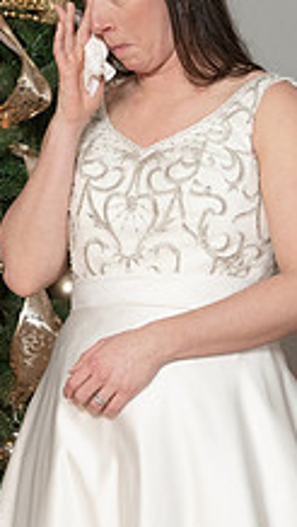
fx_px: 2849
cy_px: 117
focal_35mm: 204
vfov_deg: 10.5
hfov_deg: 5.9
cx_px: -29
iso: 2000
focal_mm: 70
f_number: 5.6
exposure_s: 1/200
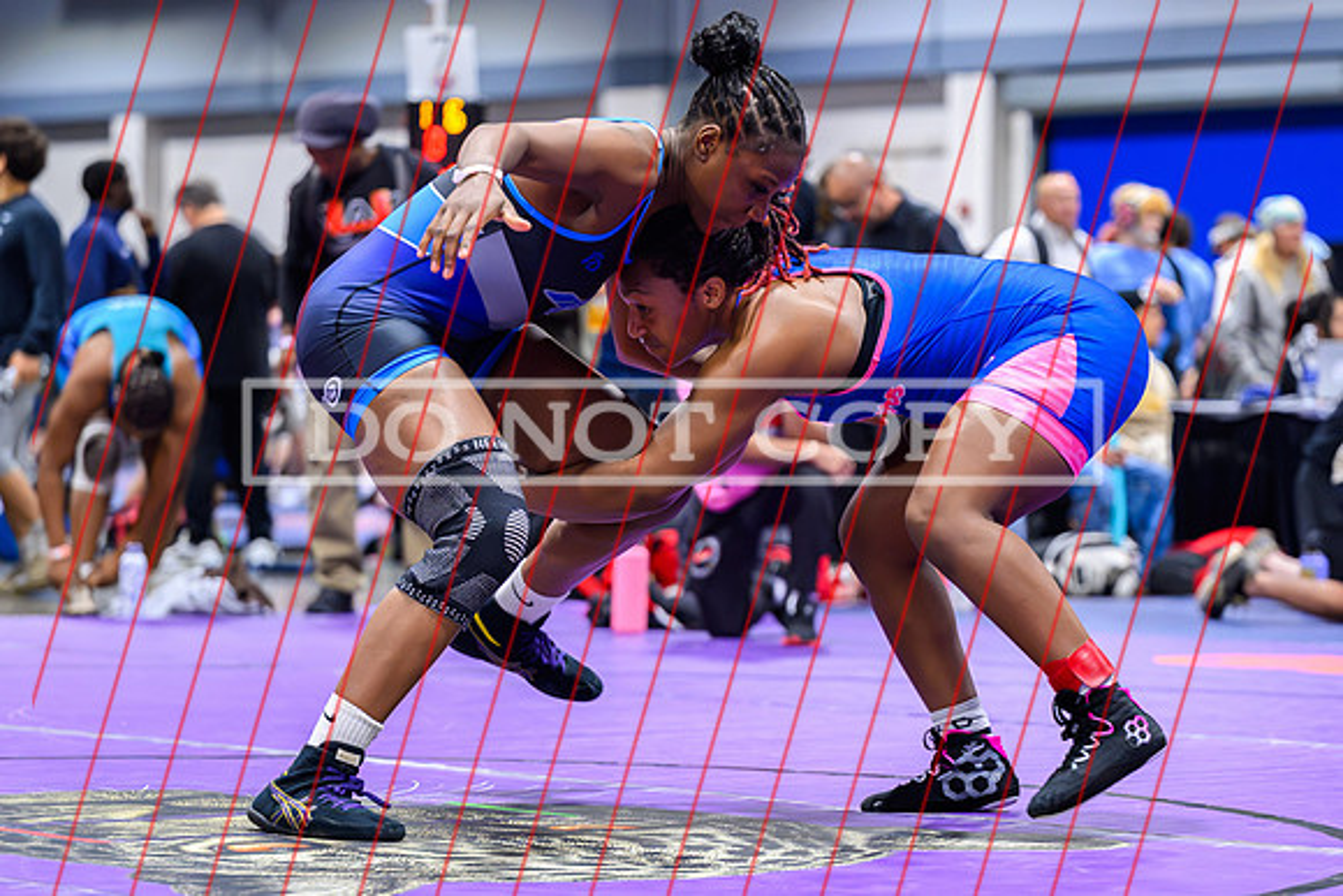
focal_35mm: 128
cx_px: 857
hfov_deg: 16.0
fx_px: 4758
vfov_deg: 10.8
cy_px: 497
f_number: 2.8
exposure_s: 1/800
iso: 4000
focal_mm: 93
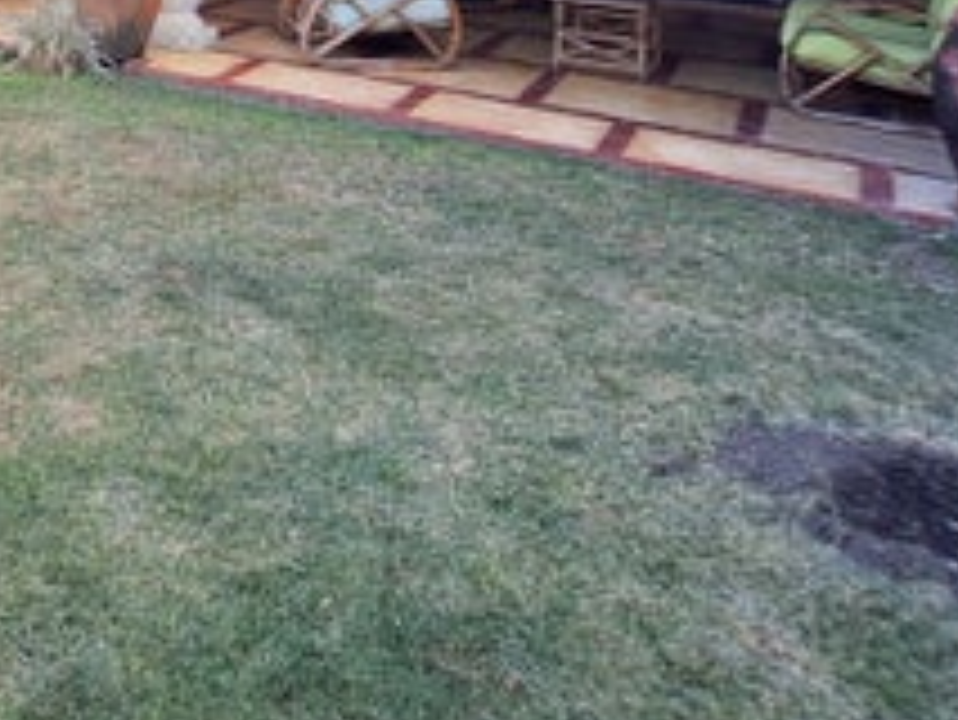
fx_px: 1080
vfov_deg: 29.9
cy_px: -202
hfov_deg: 40.3
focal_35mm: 39
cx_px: -54
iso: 50
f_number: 2.2
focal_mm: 1.74
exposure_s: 1/120
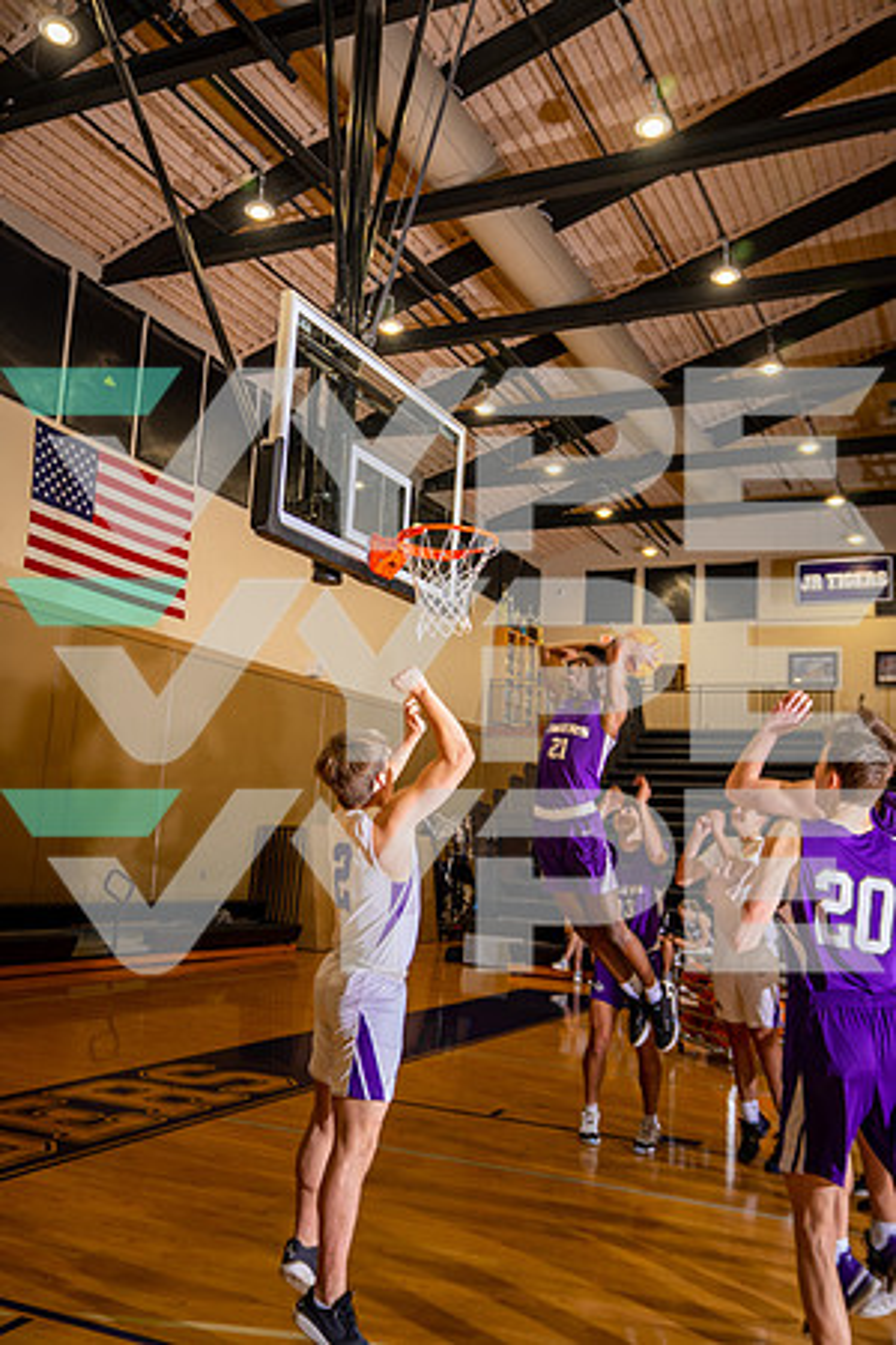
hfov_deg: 42.3
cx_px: 448
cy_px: 672
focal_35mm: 31
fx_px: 1157
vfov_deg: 60.3
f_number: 3.2
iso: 200
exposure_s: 1/125
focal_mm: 31
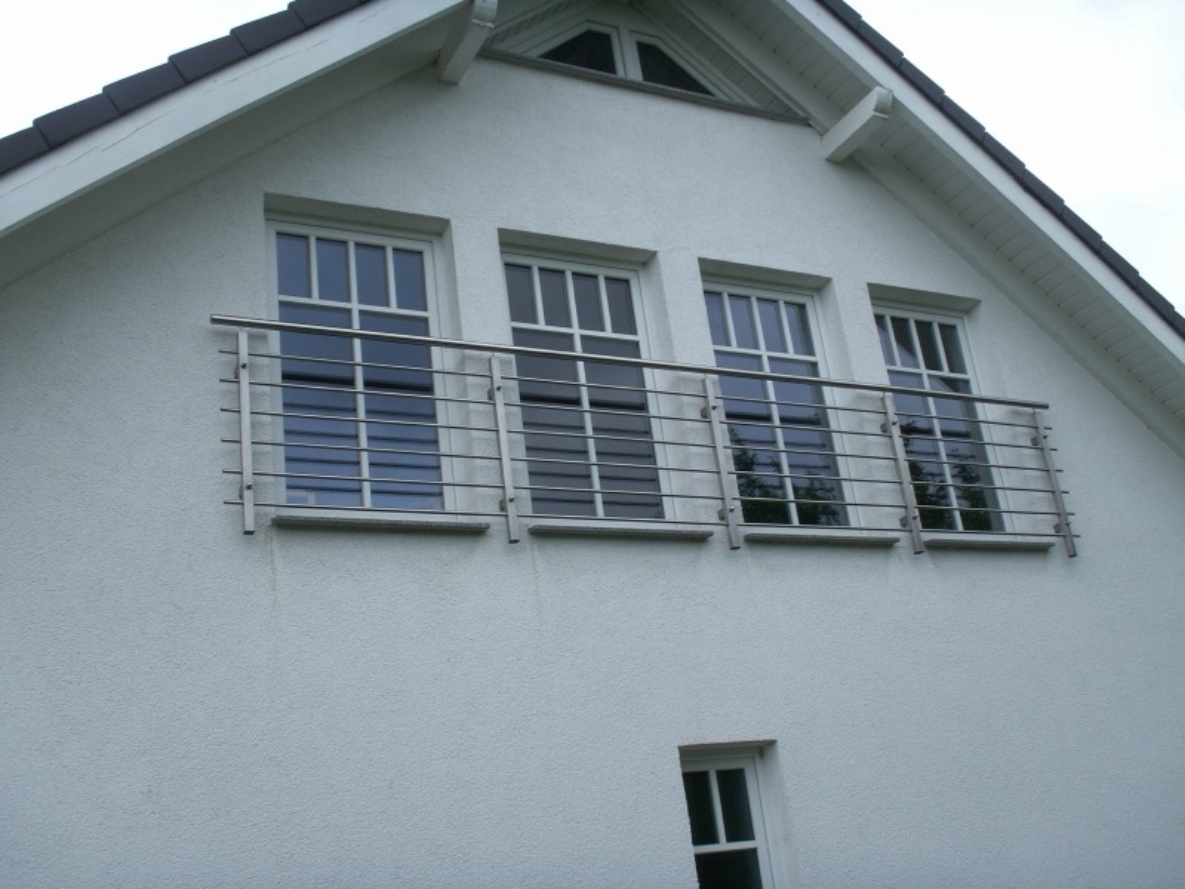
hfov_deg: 50.1
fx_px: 1267
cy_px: 444
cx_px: 592
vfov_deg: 38.7
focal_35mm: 37
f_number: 7.1
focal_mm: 7.7
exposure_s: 1/80
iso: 50
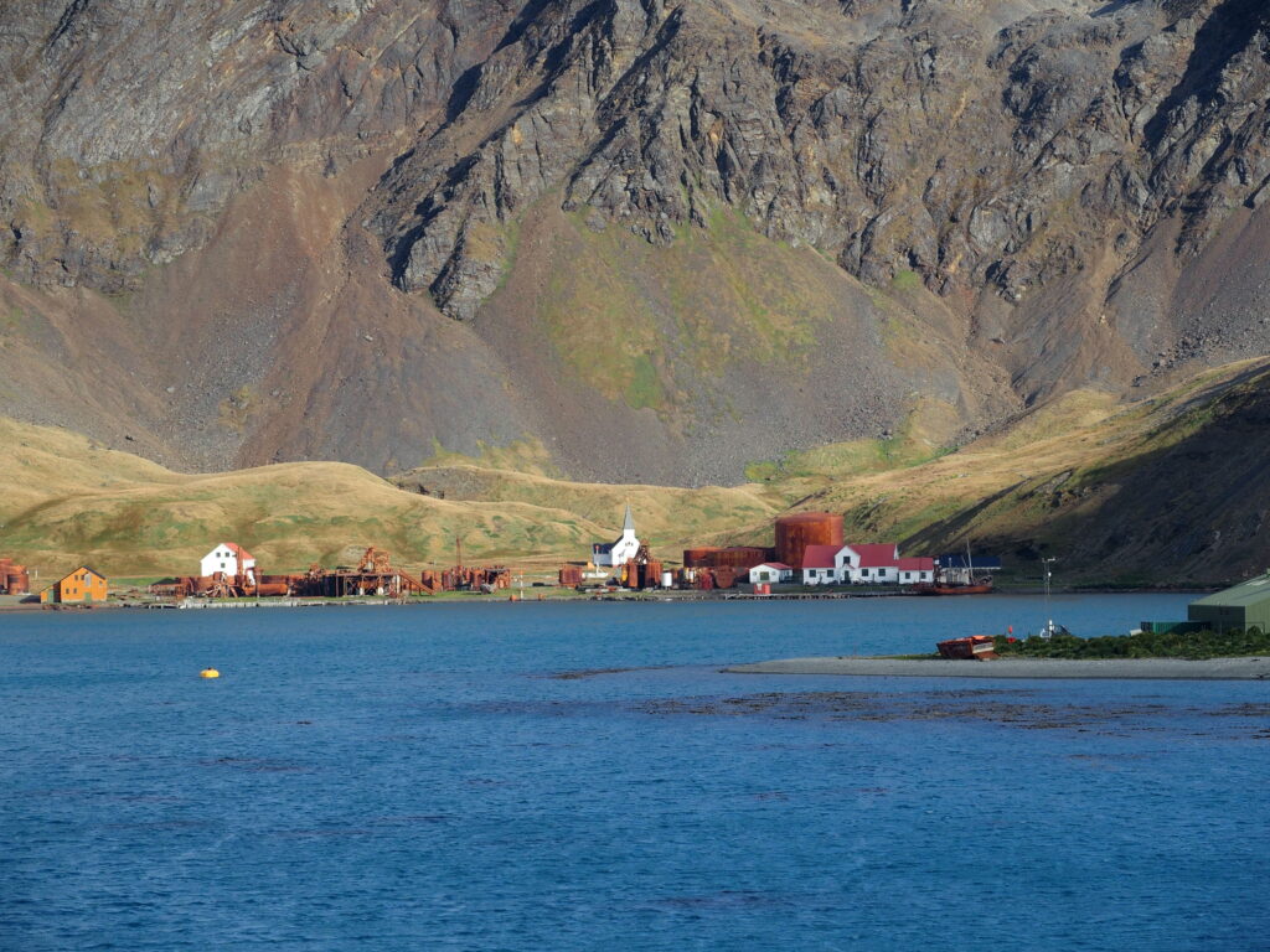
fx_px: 5503
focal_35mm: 150
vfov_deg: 9.9
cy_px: 476
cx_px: 635
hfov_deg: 13.2
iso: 100
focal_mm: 31.8
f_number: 4
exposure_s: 1/400
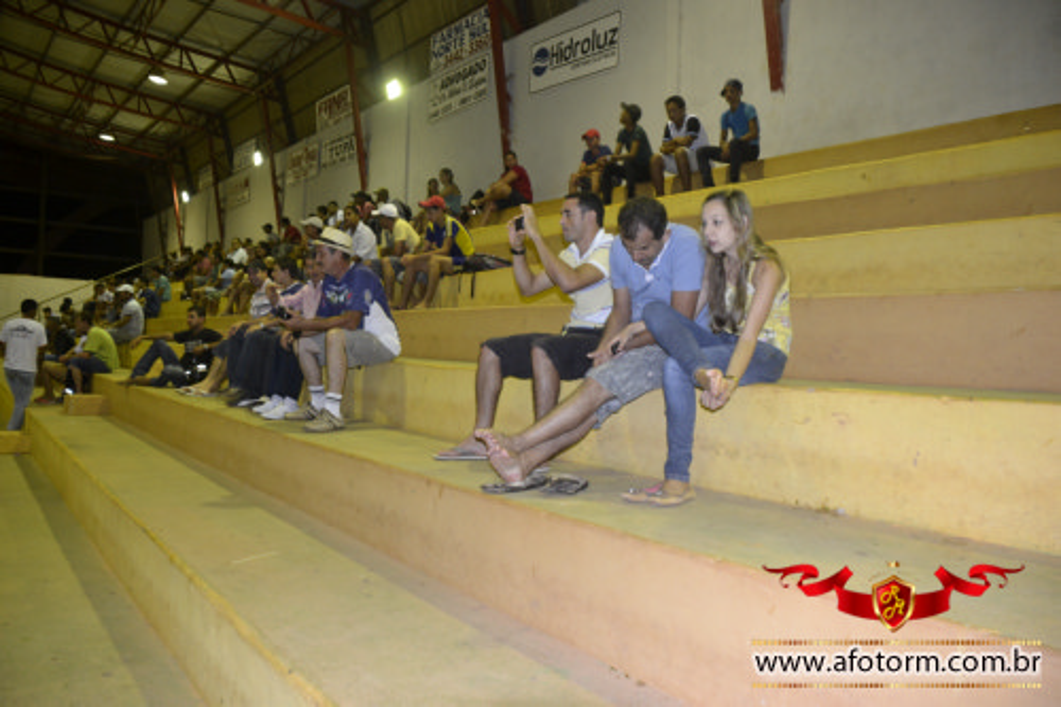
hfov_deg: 61.9
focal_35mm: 30
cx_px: 530
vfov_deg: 43.6
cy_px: 354
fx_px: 884
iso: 1100
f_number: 3.5
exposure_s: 1/60
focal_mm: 20
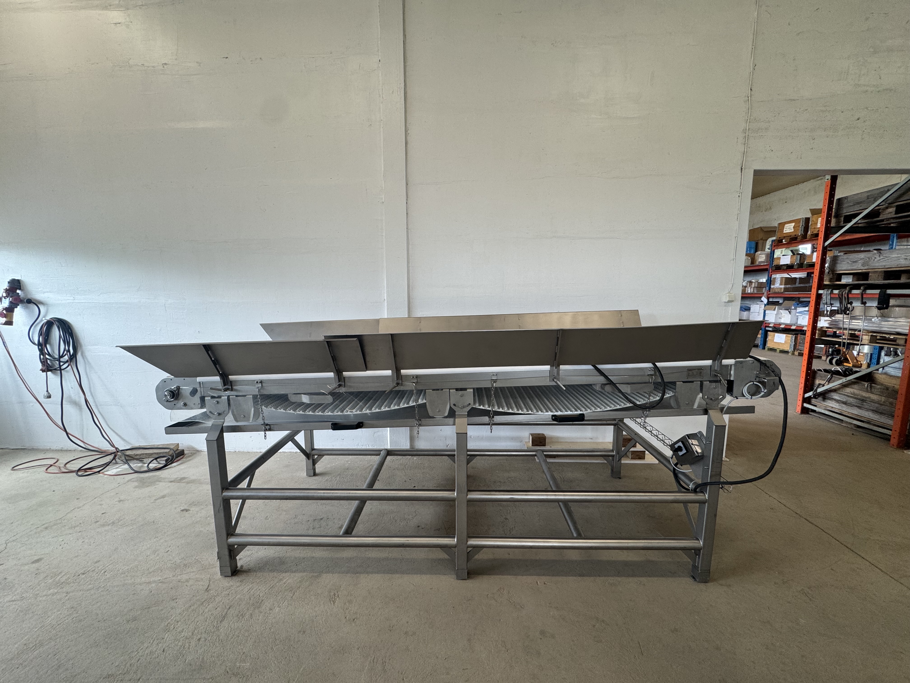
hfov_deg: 102.1
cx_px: 455
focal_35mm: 14
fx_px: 368
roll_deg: +0.0
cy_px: 342
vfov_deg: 85.7
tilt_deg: -7.3
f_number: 2.2
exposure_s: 1/100
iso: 80
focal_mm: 2.22
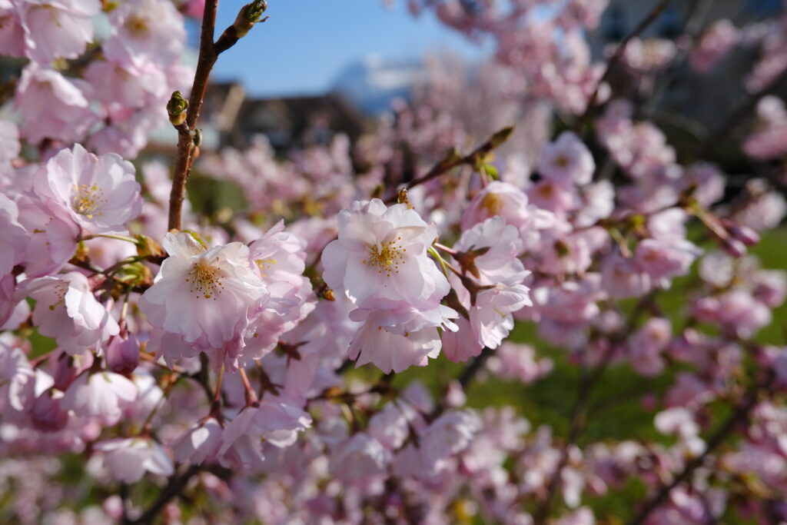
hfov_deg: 57.2
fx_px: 721
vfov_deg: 40.0
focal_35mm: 33
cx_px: 394
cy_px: 262
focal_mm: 22.1
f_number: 5.6
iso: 160
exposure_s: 1/800
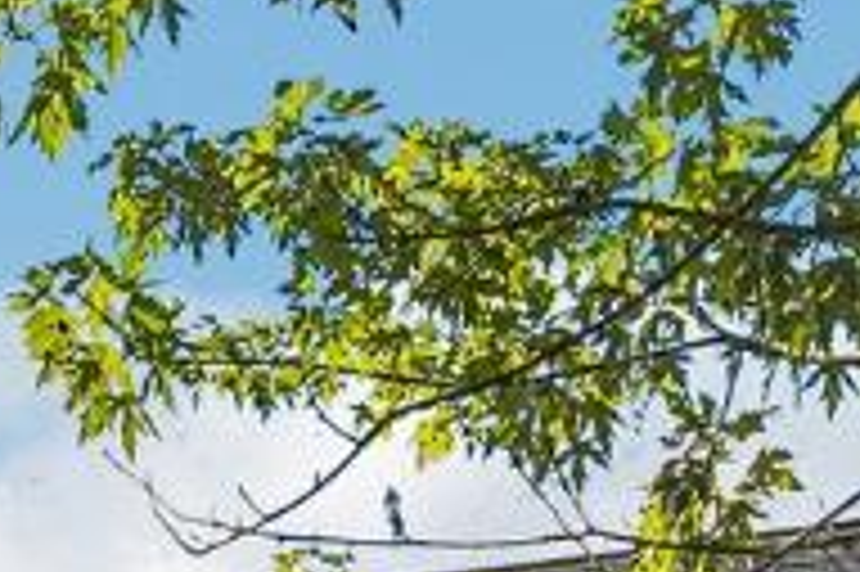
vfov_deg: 7.5
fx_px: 3803
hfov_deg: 12.9
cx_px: 207
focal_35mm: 159
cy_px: 1718
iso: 500
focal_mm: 20.3
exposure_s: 1/1250
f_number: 8
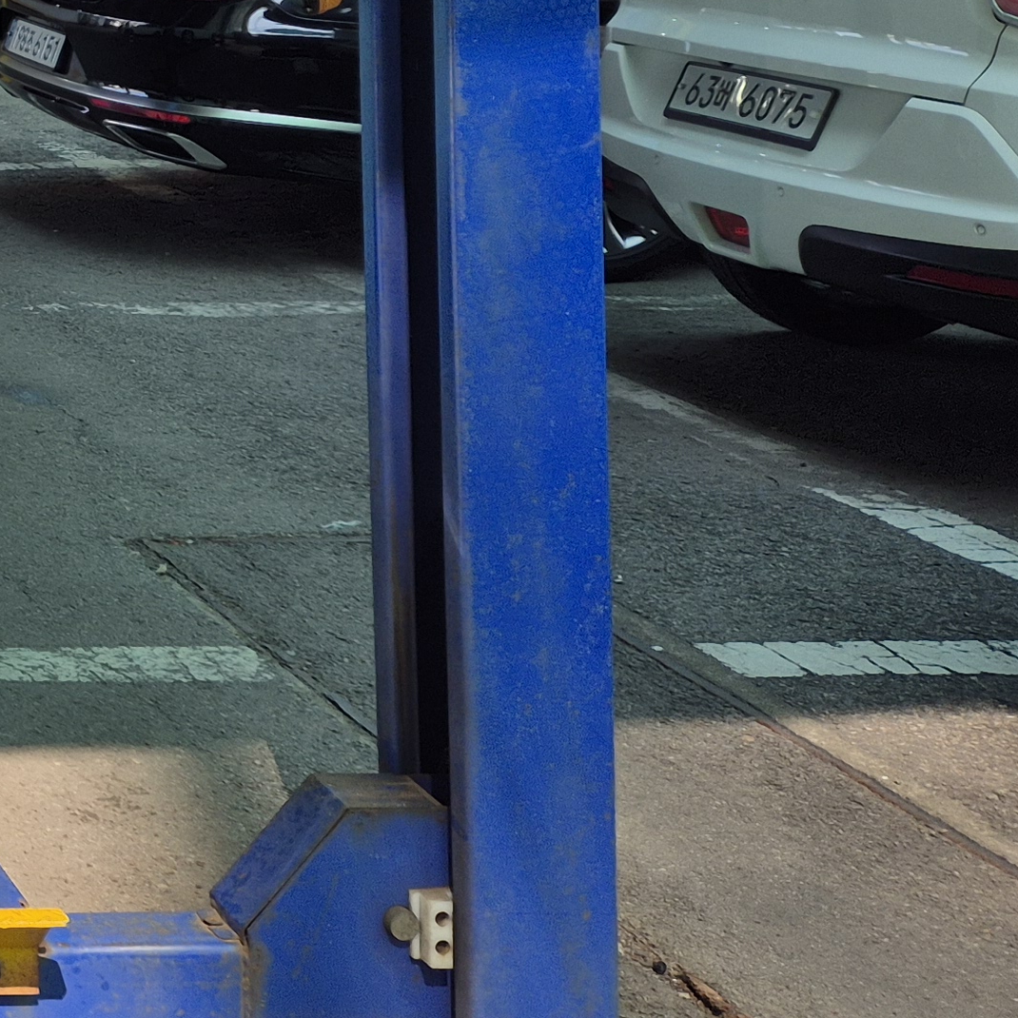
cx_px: -874
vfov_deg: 21.5
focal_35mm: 76
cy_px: -122
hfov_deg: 17.7
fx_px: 2529
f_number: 1.8
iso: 25
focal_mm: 5.4
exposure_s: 1/351
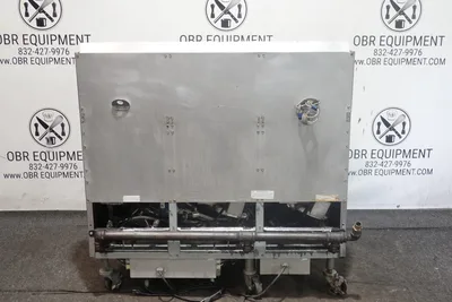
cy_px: 151
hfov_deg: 47.4
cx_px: 226
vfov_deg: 32.7
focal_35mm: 41
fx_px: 515
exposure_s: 1/50
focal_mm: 15.28
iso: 1600
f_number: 4
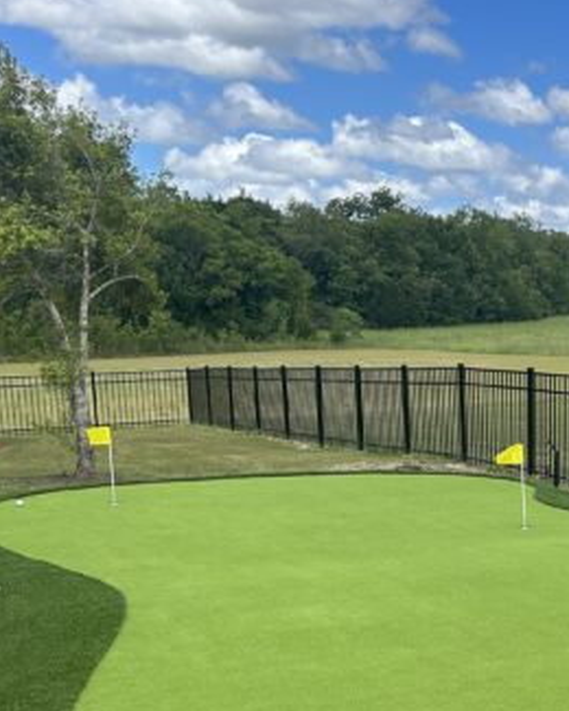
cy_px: 547
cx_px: 696
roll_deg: +0.6
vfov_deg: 30.8
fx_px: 1263
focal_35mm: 60
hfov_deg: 23.1
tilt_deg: -12.2
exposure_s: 1/2915
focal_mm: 5.7
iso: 50
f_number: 1.5
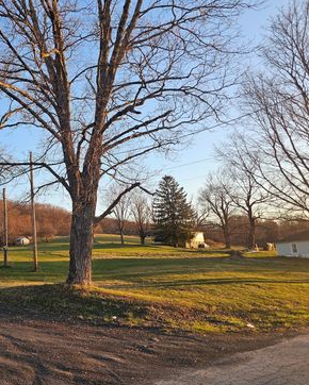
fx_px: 354
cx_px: 46
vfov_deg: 57.2
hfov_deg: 44.0
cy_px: 195
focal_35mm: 31
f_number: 1.7
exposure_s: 1/120
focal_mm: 6.3
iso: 16
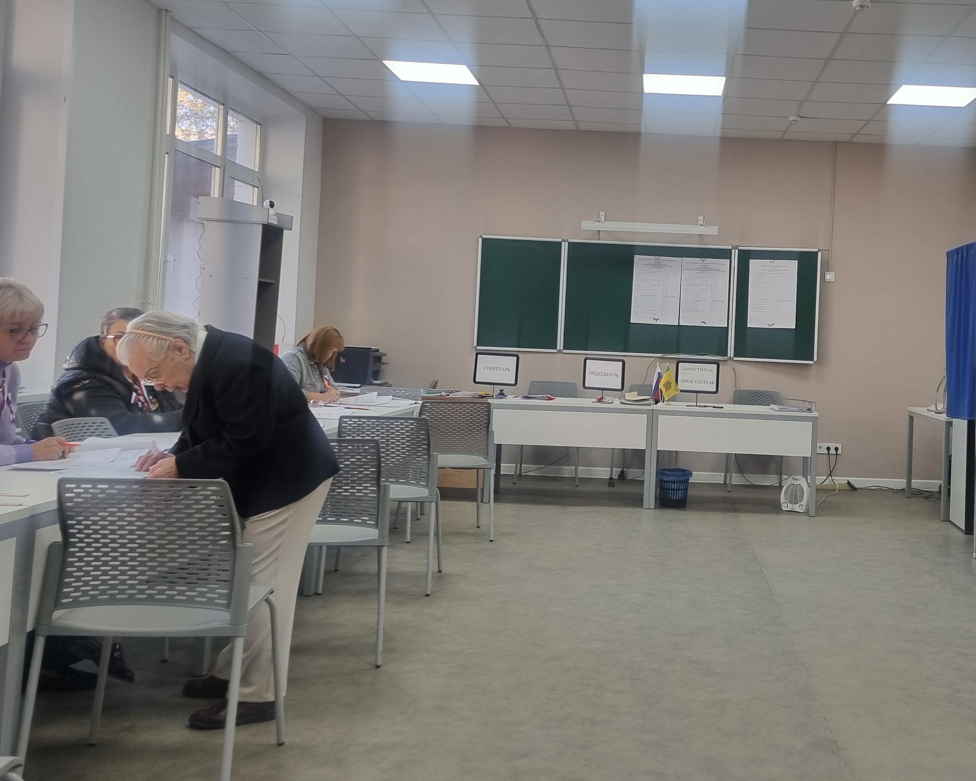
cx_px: 674
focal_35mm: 39
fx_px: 1127
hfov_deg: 45.9
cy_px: 292
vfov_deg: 38.0
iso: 64
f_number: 1.8
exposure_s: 1/100
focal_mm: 5.4
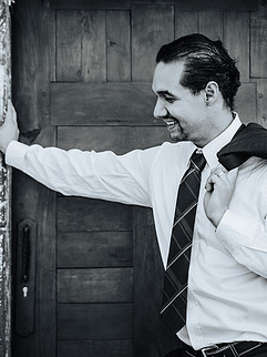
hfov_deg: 18.9
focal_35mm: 78
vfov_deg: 25.0
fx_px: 803
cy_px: 197
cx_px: 148
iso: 100
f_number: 1.8
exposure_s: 1/1600
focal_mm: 30
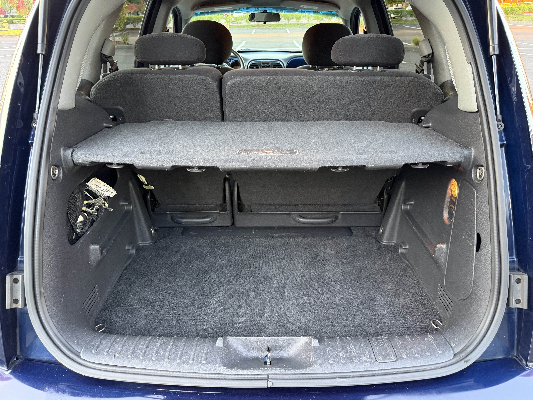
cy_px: 200
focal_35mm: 24
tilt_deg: -25.9
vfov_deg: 56.8
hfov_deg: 71.6
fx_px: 370
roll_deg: +2.4
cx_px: 266
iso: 500
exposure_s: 1/60
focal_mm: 6.76
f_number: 1.78
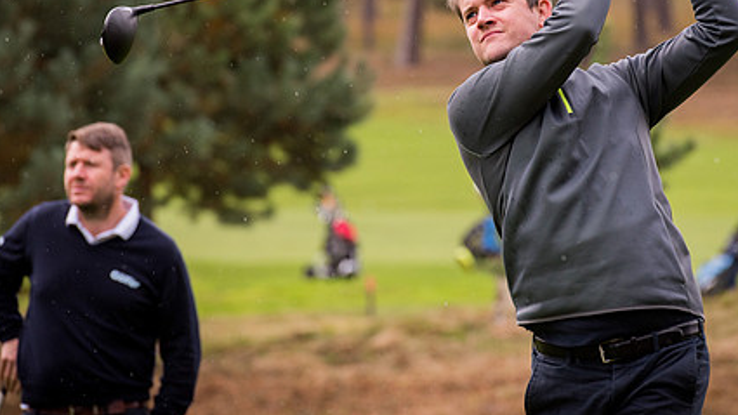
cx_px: 412
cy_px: 105
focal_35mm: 286
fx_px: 5596
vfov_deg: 4.2
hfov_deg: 7.5
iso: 800
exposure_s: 1/1250
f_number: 5
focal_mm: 200
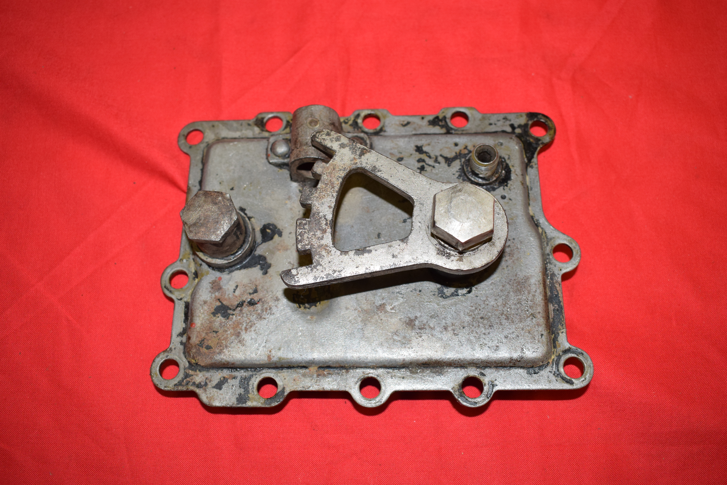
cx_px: 364
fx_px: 697
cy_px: 242
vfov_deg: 38.4
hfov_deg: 55.1
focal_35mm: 34
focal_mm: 23
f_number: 5.6
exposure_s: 1/160
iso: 800
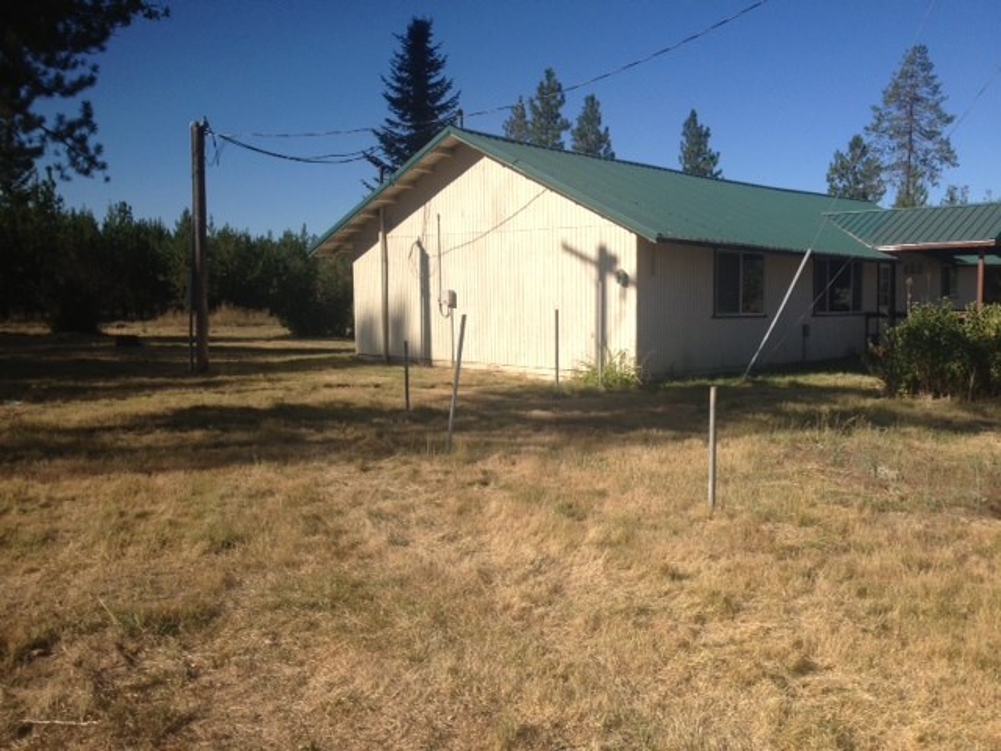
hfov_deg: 52.6
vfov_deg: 40.7
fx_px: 1012
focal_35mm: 35
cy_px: 376
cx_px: 500
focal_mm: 4.28
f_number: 2.4
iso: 50
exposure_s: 1/1346
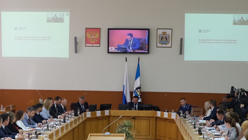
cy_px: 146
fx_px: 585
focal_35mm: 89
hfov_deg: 23.9
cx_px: 103
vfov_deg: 13.4
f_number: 4
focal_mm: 25.4
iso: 1600
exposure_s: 1/250
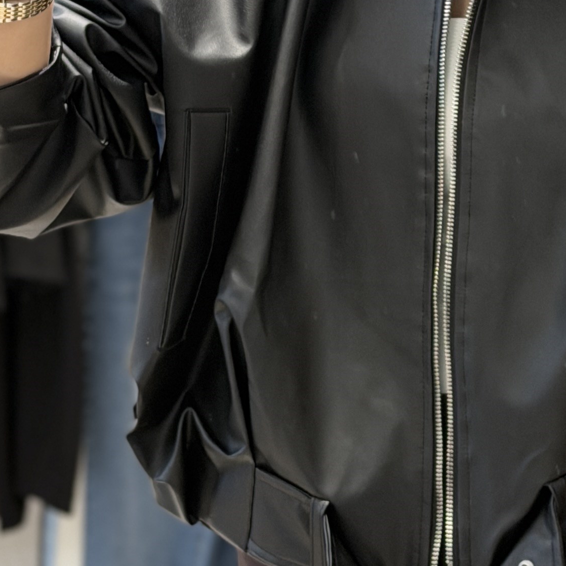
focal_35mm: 153
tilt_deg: -19.2
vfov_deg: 11.4
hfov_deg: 11.4
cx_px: 350
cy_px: 74
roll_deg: +0.8
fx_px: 2830
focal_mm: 6.76
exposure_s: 1/100
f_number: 1.78
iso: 100
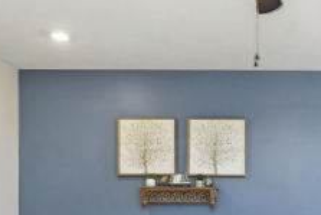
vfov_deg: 27.0
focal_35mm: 47
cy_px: 219
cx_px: 288
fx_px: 419
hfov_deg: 39.0
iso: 320
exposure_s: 1/125
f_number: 6.3
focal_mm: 14
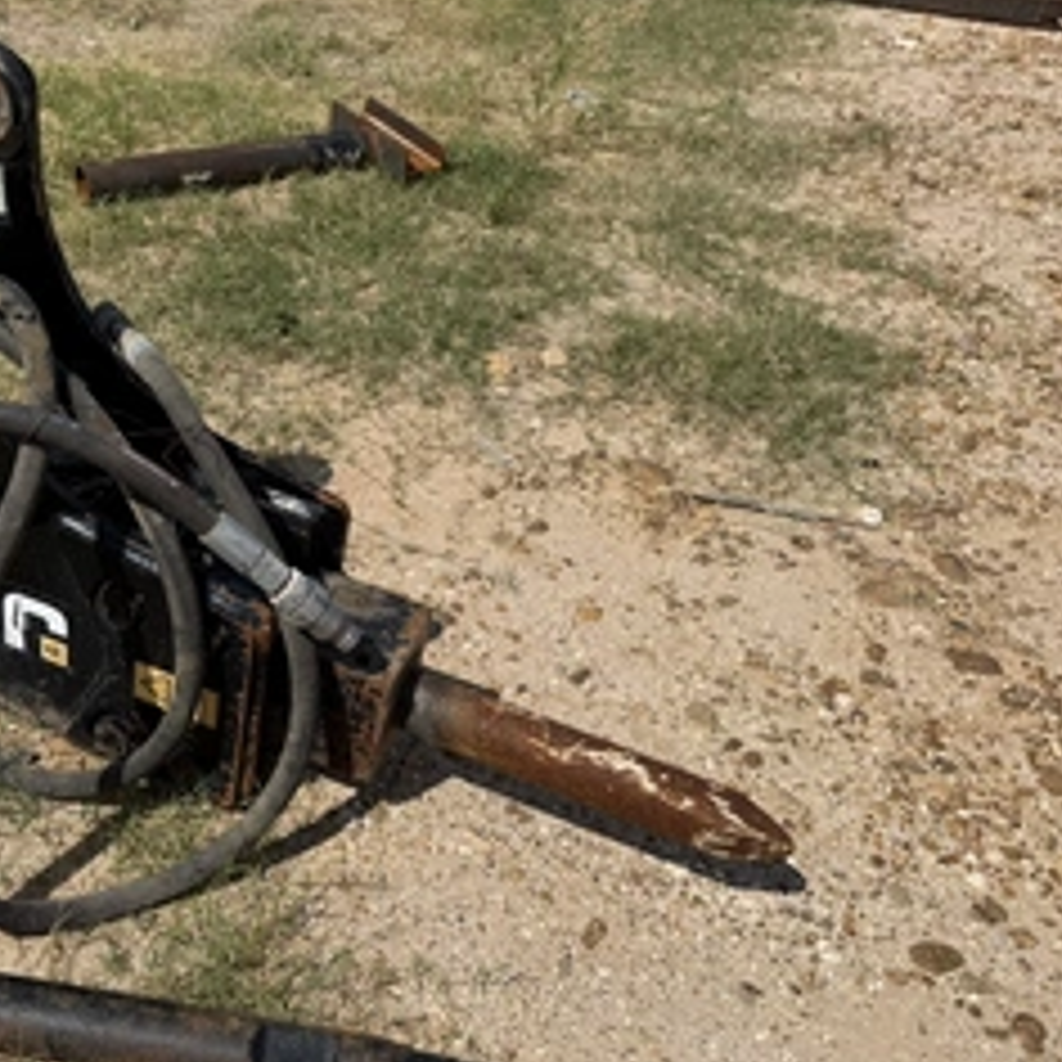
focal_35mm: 36
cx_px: 225
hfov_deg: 44.0
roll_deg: -4.1
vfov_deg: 46.0
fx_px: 1250
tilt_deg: -35.7
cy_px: 567
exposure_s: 1/8130
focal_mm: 6.76
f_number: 1.78
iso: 80
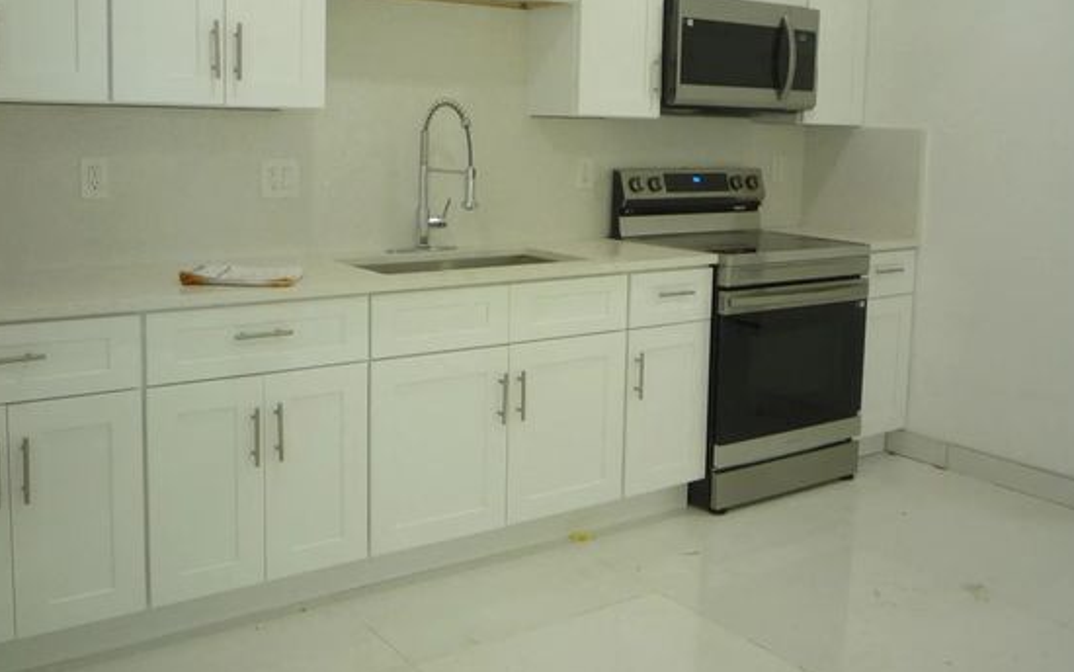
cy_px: 244
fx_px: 1083
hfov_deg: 52.7
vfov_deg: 34.2
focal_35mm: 37
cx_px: 568
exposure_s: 1/50
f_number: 3.3
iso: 100
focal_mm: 5.2
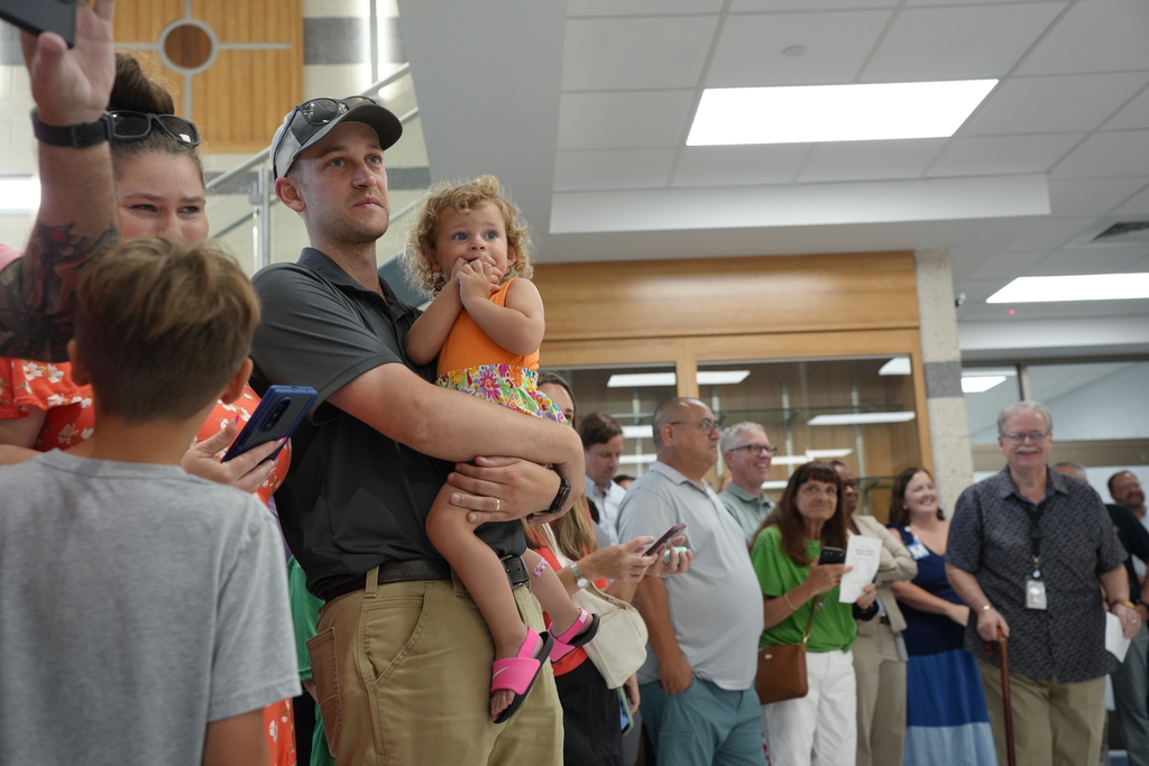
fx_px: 1245
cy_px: 383
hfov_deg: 49.5
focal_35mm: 39
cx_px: 574
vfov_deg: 34.2
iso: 1250
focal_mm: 39
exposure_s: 1/160
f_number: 4
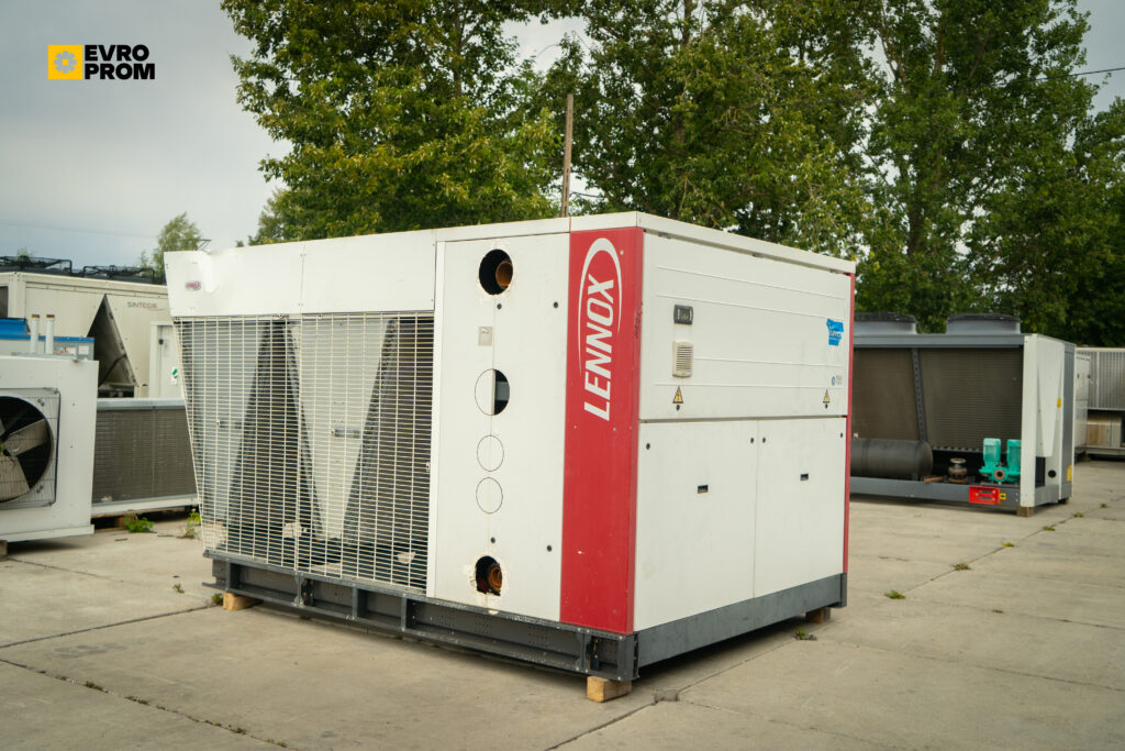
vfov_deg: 37.9
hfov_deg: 54.4
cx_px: 562
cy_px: 376
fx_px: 1094
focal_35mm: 35
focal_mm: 35
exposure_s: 1/800
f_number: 4
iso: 200
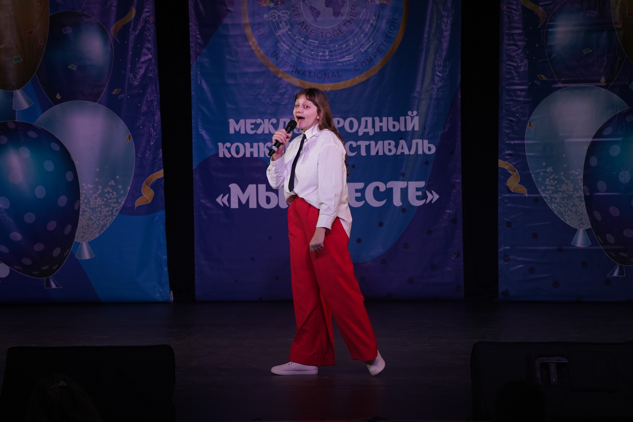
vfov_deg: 10.8
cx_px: 316
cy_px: 211
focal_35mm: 127
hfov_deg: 16.1
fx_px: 2233
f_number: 5.6
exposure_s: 1/250
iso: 1600
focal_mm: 127
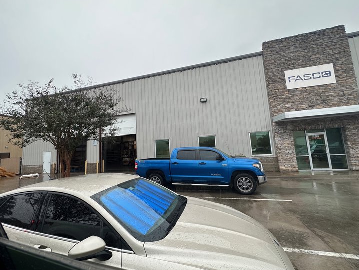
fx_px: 156
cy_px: 132
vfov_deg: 81.8
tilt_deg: +6.6
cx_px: 168
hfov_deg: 98.0
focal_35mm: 15
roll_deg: +3.1
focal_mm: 2.22
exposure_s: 1/99
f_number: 2.2
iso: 80
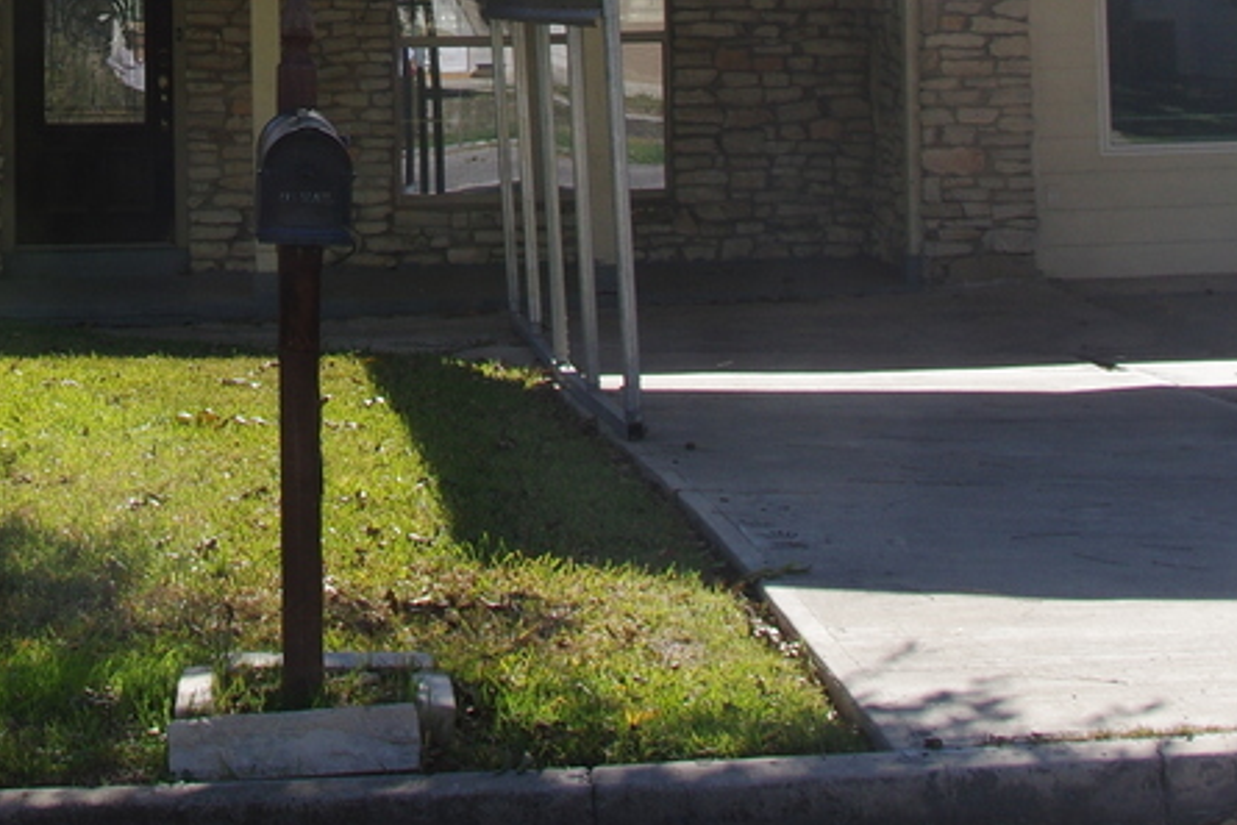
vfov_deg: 10.7
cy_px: -342
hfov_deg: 16.3
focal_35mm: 124
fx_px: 4262
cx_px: 150
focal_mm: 23.13
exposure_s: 1/160
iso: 200
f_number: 13
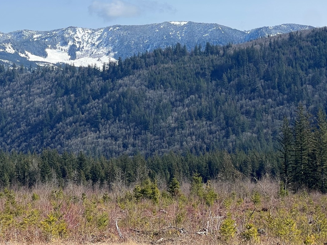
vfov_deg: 12.7
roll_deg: +1.3
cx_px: 81
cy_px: 91
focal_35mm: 117
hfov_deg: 16.7
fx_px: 1105
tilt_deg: +4.5
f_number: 2.8
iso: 32
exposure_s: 1/821
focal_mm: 9
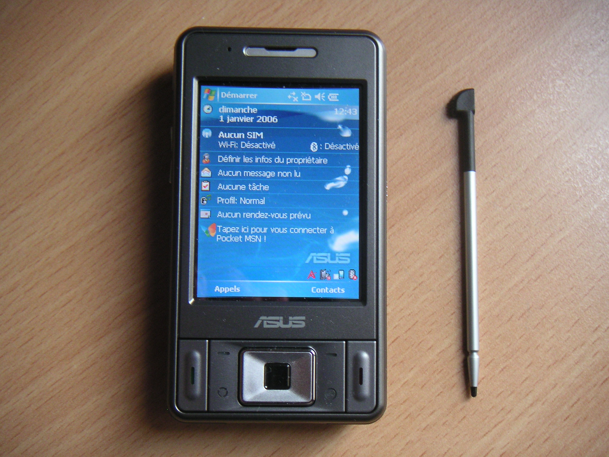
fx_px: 844
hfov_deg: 39.7
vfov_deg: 30.3
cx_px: 304
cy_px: 228
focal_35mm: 48
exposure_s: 1/20
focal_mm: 7.5
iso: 100
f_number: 2.9
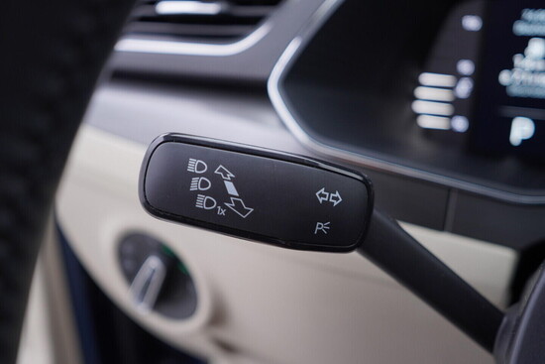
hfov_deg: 53.1
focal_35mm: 36
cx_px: 272
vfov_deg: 36.9
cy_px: 182
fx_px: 545
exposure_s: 1/40
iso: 125
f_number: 2.8
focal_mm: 24
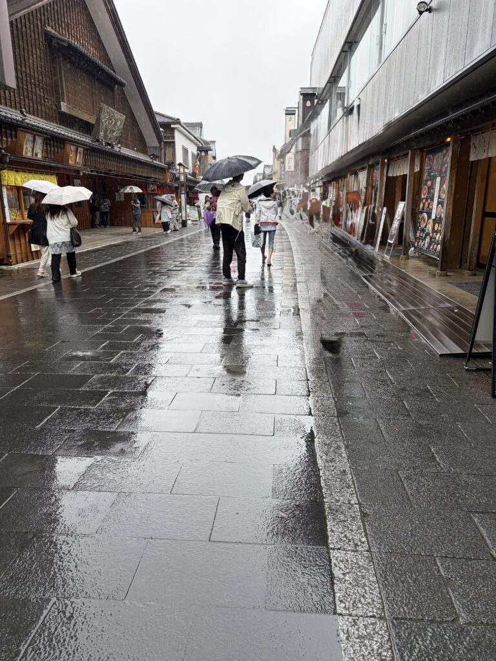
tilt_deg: -14.1
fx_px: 497
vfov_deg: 67.3
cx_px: 248
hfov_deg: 53.1
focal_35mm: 26
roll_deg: +0.2
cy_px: 330
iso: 64
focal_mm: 5.96
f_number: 1.6
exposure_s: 1/465
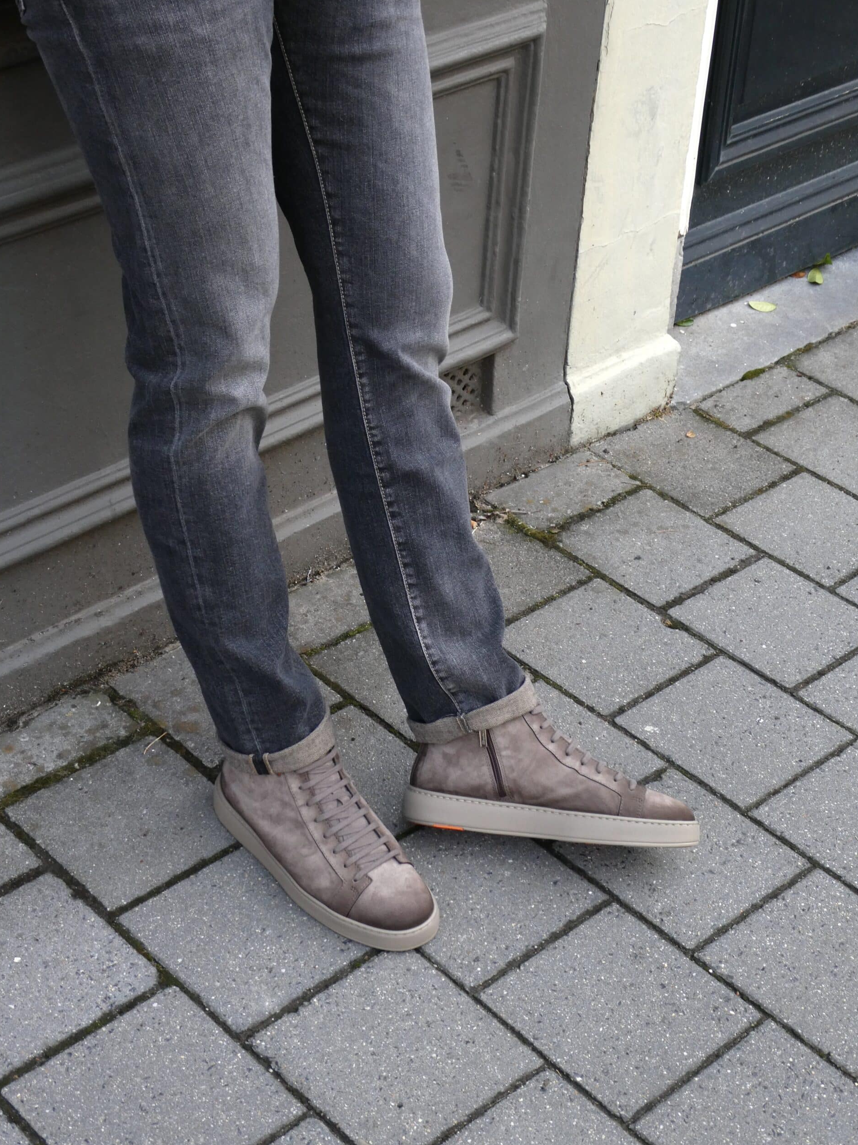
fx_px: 1917
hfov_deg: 25.2
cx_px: 431
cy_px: 566
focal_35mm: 58
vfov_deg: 33.2
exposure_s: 1/80
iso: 125
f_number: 4.2
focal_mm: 10.3
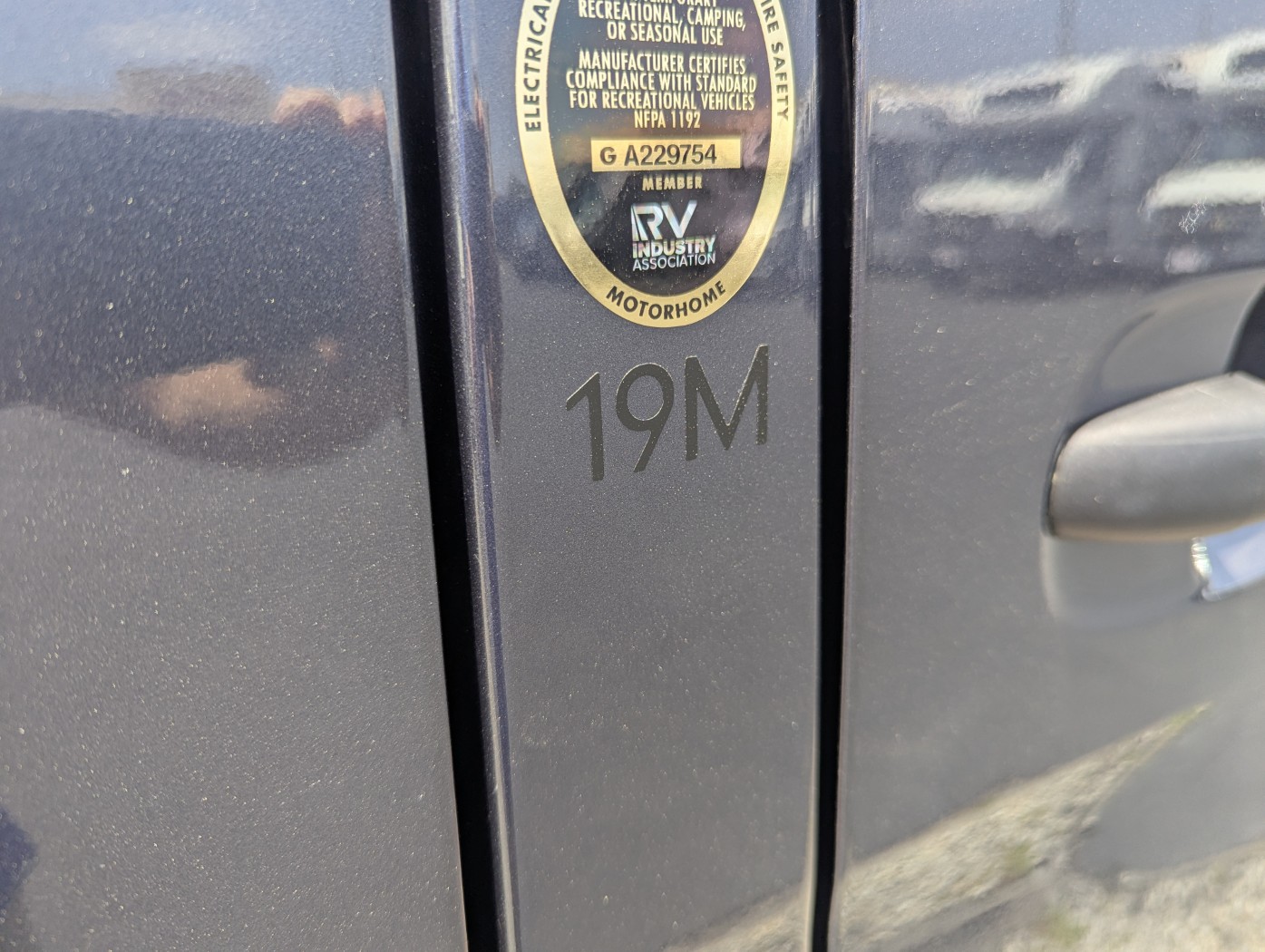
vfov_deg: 56.9
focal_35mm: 24
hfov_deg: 71.5
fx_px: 878
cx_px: 632
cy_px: 476
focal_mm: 6.81
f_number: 1.85
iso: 44
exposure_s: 1/542
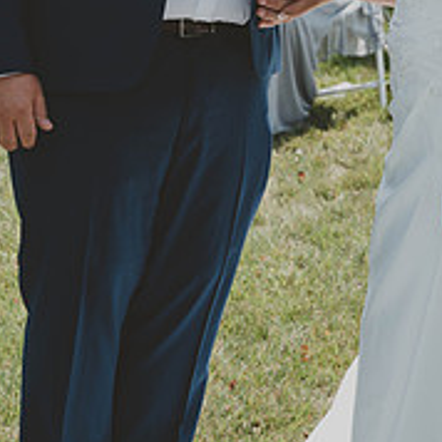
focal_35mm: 150
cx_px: 322
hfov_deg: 11.6
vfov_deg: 11.5
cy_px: 20
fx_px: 2167
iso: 100
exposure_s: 1/320
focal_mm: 70
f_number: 6.3
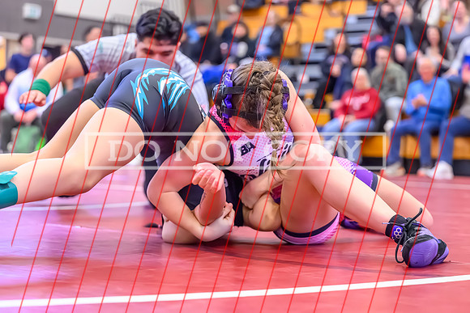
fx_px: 1043
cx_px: 246
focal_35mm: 80
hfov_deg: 25.4
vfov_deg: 17.1
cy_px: 172
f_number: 2.8
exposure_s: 1/640
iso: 10000
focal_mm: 70
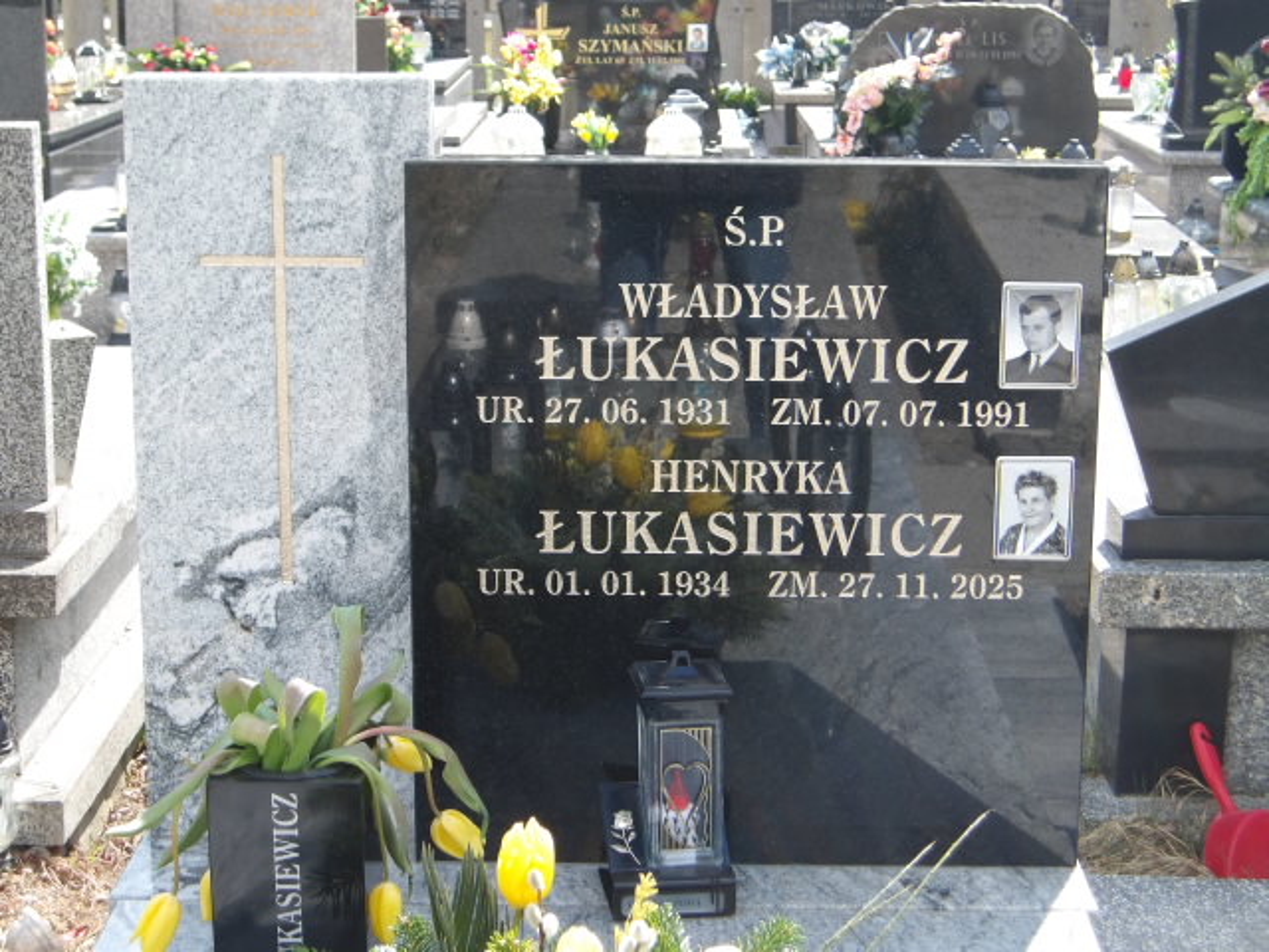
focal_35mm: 70
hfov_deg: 27.8
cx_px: 634
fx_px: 2566
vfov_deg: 21.0
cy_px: 476
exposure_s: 1/154
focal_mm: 12.5
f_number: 4.9
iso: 100
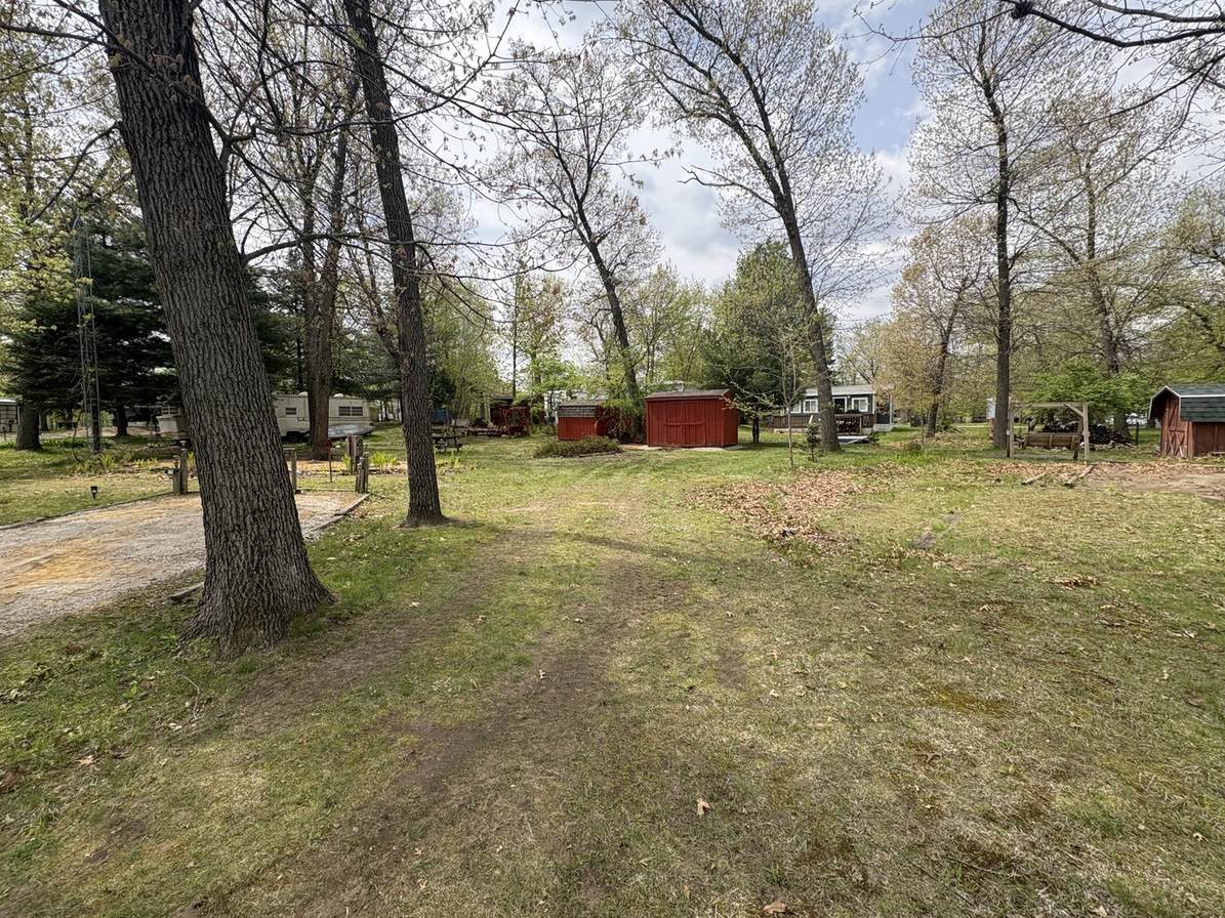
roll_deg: +0.1
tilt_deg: +0.6
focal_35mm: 15
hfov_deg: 98.1
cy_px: 442
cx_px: 590
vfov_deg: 81.7
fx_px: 531
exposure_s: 1/1299
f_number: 2.2
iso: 50
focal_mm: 2.22
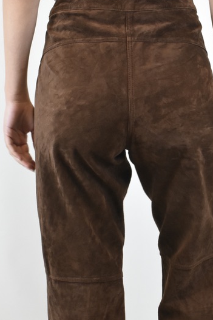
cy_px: 244
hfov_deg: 13.8
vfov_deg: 20.4
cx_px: 123
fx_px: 879
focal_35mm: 99
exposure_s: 1/25
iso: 1600
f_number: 16
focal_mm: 32
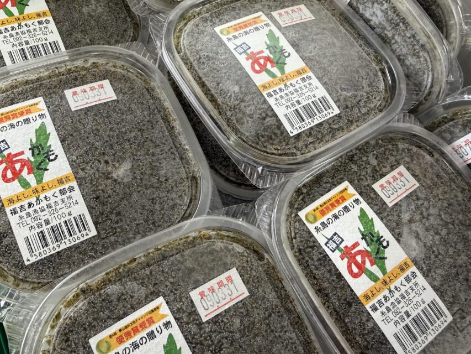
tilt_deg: -66.8
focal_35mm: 27
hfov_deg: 65.3
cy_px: 159
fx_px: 367
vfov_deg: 51.3
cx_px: 230
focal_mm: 2.22
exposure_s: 1/120
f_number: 2.2
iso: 320
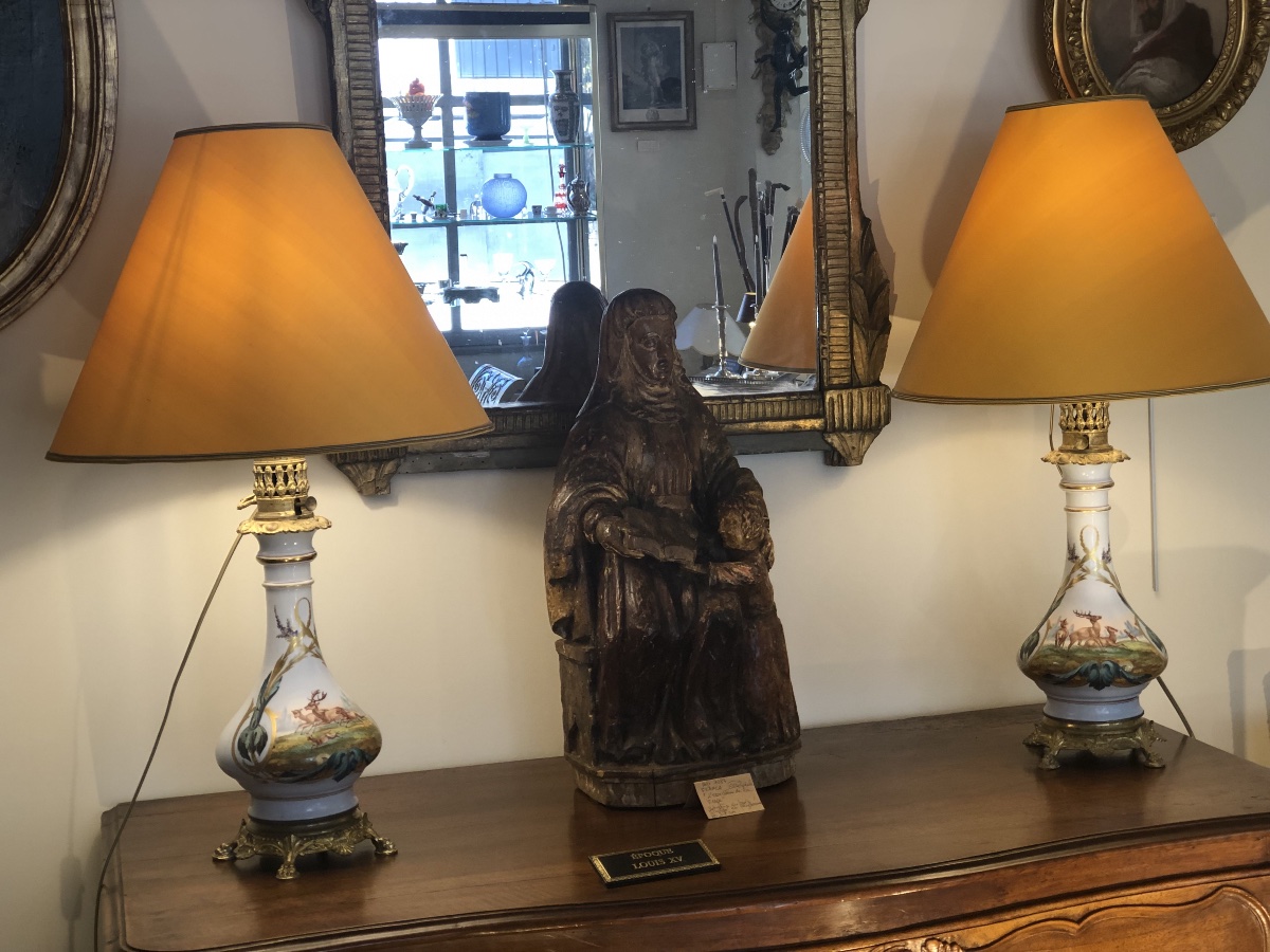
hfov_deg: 33.8
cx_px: 635
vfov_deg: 25.7
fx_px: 2091
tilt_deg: -3.5
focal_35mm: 57
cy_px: 476
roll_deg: +3.3
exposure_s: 1/100
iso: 100
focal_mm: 6.6
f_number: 2.8
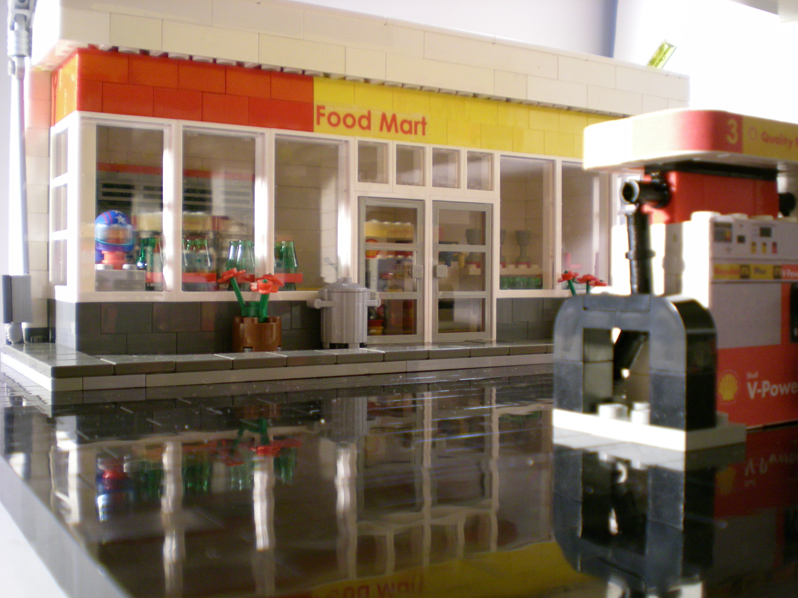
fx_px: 876
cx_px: 399
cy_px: 299
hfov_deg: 49.0
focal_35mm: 38
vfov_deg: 37.7
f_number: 3.1
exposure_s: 1/18.4
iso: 200
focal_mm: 6.3
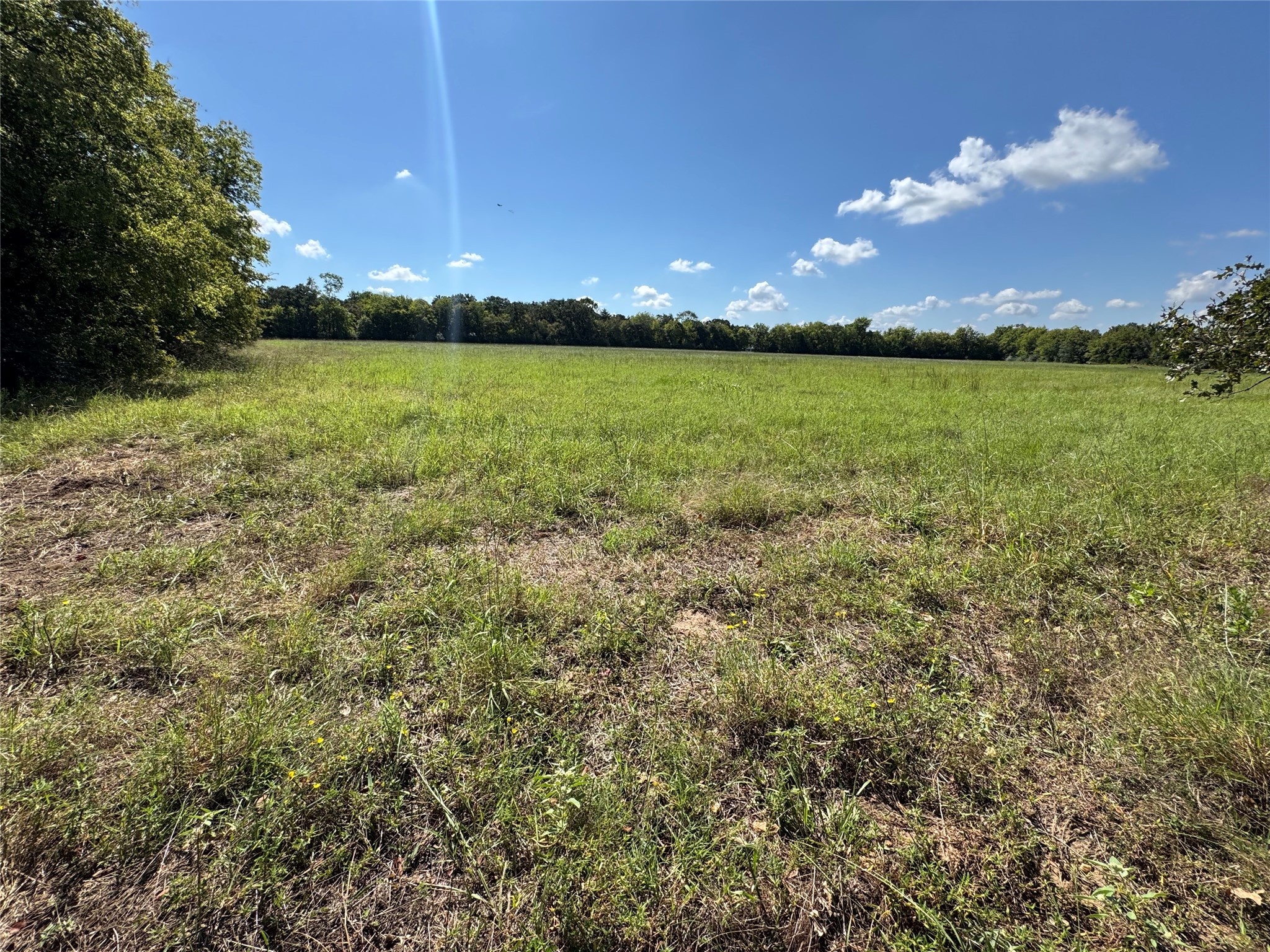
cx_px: 635
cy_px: 476
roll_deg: -1.3
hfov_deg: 102.1
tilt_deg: -12.4
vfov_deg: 85.7
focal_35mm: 14
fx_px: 514
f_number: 2.2
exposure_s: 1/1370
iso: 40
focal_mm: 2.22
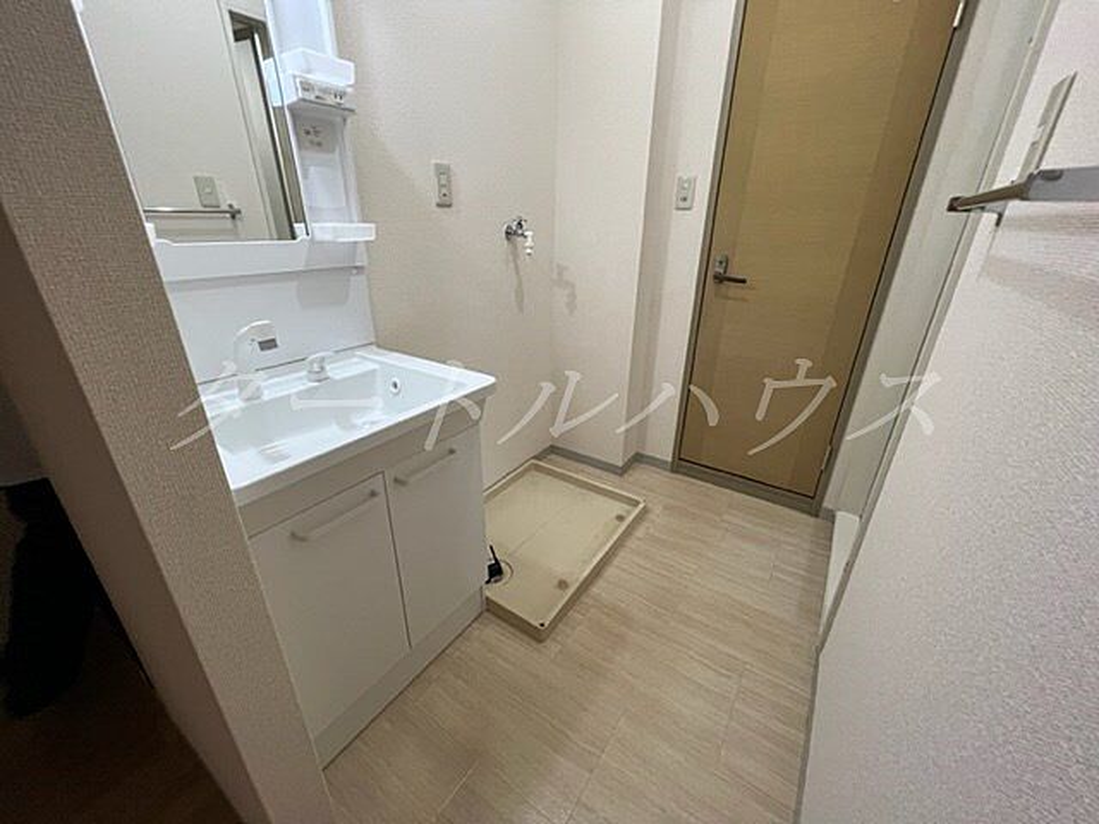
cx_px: 550
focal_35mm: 13
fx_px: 413
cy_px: 412
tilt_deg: -23.0
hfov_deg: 106.2
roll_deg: +0.2
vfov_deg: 89.9
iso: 160
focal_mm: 1.57
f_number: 1.8
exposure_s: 1/60
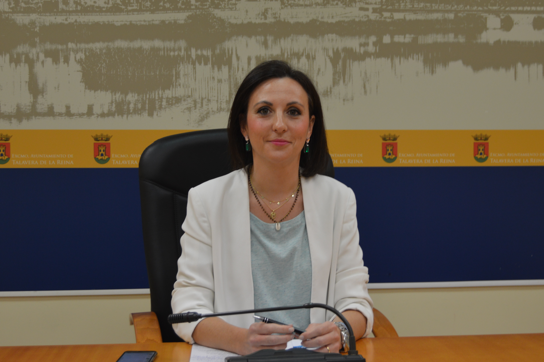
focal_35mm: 55
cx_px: 274
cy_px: 196
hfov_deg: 36.3
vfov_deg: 24.6
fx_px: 830
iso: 450
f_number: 4.5
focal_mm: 32
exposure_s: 1/60
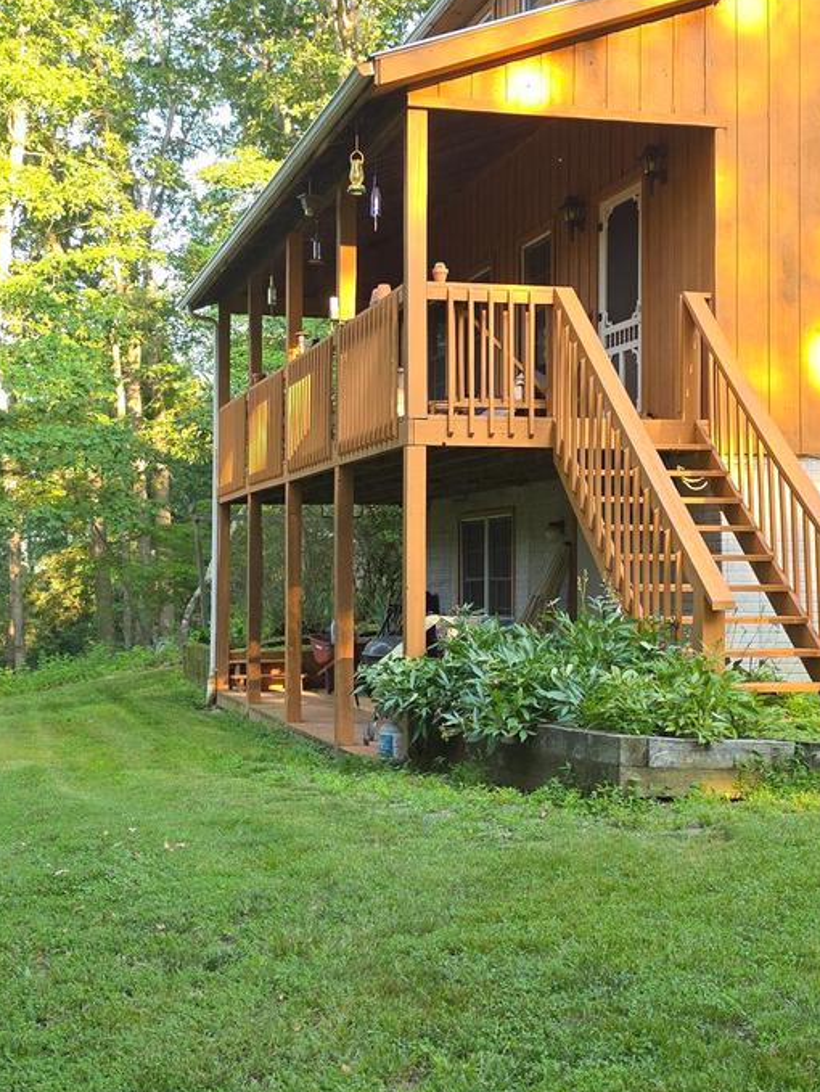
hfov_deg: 28.1
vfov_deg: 36.8
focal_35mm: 52
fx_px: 1641
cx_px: 397
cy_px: 516
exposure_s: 1/180
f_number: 1.7
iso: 80
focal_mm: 6.3
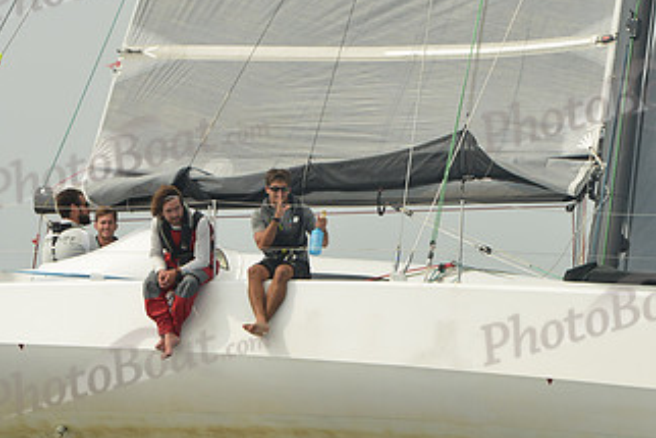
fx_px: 5906
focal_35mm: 324
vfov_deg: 4.2
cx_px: 377
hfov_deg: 6.4
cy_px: 235
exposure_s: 1/1250
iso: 320
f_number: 9
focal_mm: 180
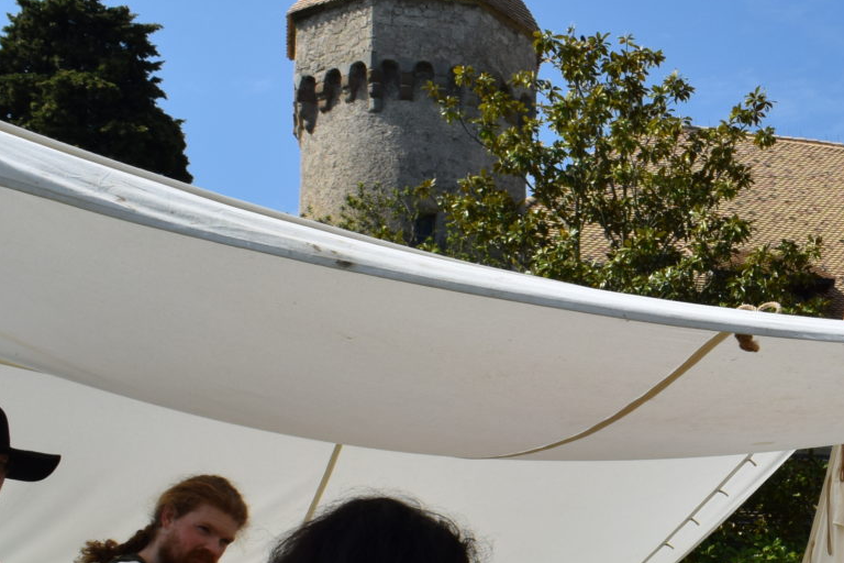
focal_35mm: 72
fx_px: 1688
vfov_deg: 18.8
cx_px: 842
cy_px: 392
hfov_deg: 26.6
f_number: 11
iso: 200
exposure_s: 1/500
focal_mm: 18
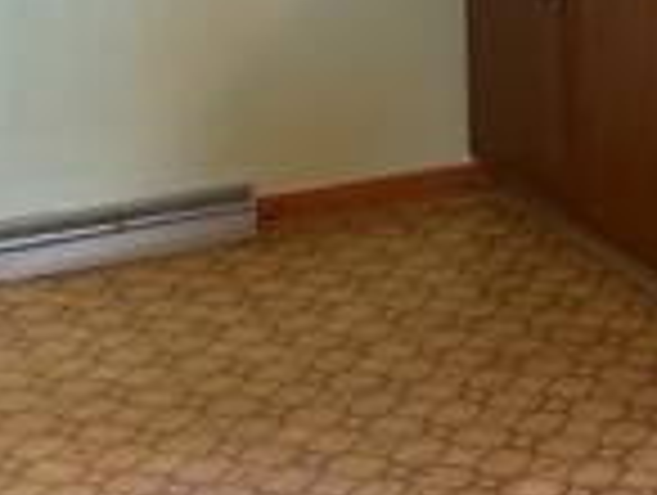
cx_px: 639
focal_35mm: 105
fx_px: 1996
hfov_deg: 18.3
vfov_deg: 13.7
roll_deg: +0.7
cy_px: -126
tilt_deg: -7.6
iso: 160
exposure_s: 1/60
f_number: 1.78
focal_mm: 6.86
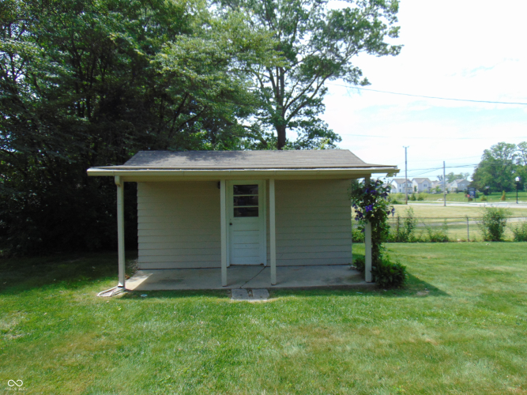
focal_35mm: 25
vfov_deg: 54.9
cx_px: 264
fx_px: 381
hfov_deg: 69.4
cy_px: 198
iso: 80
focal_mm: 4.5
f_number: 3
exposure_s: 1/800
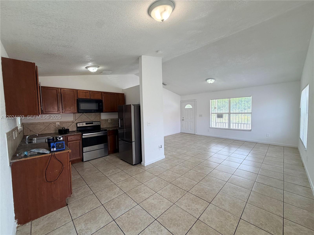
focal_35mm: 14
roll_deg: +1.3
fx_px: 127
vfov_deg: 85.7
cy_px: 118
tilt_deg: -1.9
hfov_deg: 102.1
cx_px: 157
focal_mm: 2.22
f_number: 2.2
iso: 125
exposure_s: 1/120
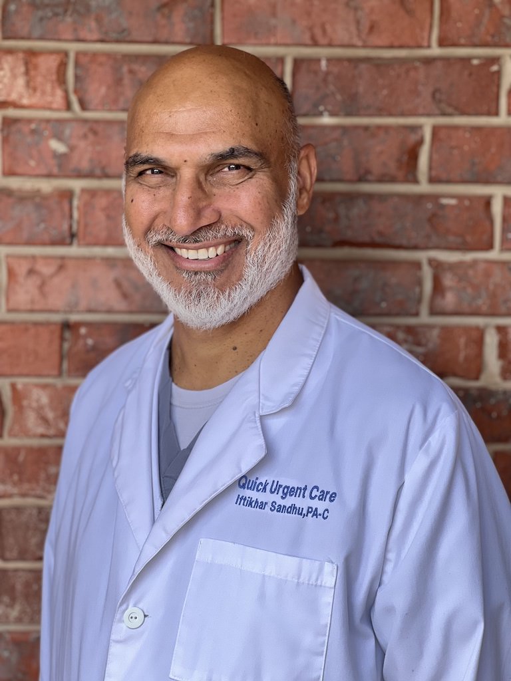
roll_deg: -0.4
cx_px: 256
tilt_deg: -9.1
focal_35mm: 77
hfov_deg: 19.1
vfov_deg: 25.3
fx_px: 1516
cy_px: 340
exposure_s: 1/121
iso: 50
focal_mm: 9
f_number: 2.8
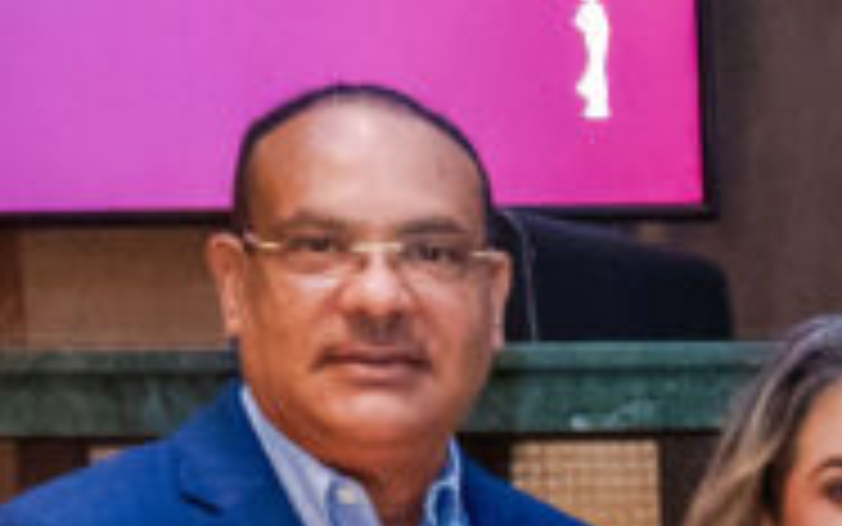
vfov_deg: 8.0
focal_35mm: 153
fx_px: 3512
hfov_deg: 11.9
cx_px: 1770
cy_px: 1252
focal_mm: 24
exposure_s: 1/100
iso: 8000
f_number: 2.8
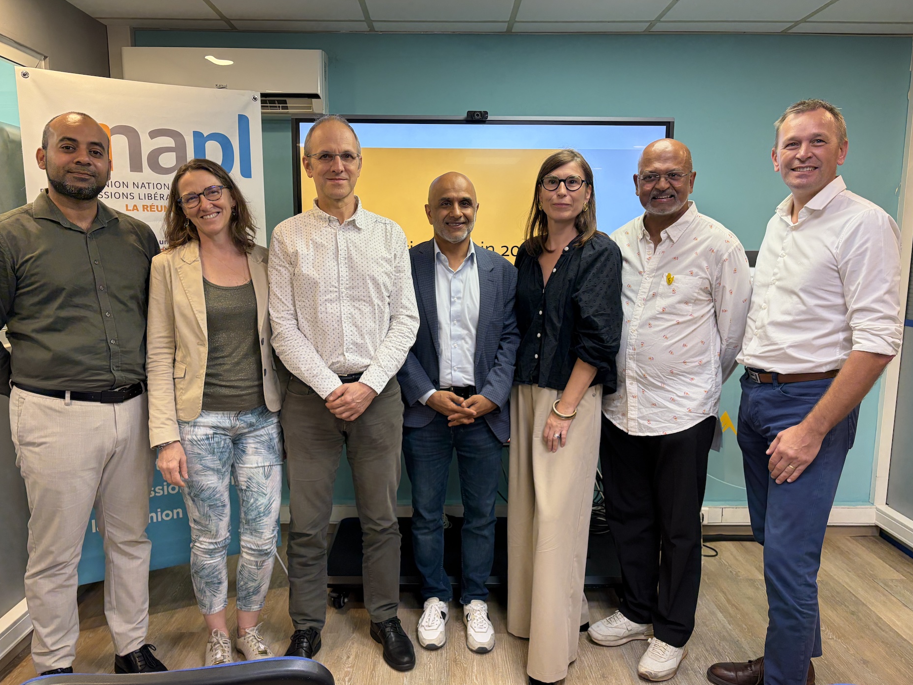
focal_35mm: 27
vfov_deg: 51.4
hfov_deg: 65.3
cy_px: 351
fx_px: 712
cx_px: 449
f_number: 1.6
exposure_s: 1/100
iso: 100
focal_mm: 5.96
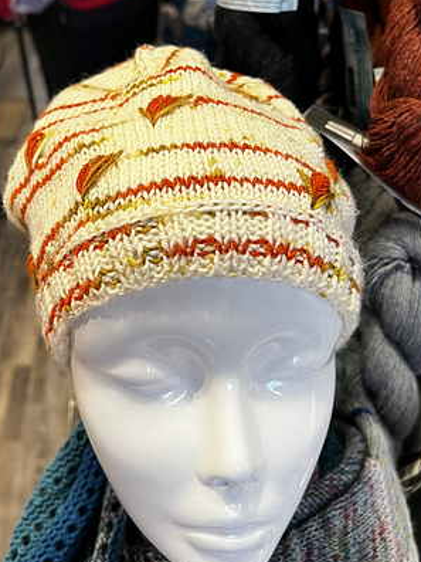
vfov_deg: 44.4
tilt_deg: -26.8
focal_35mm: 42
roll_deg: -0.3
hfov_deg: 34.2
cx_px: 169
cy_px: 209
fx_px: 681
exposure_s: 1/60
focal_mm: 5.7
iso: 100
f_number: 1.5
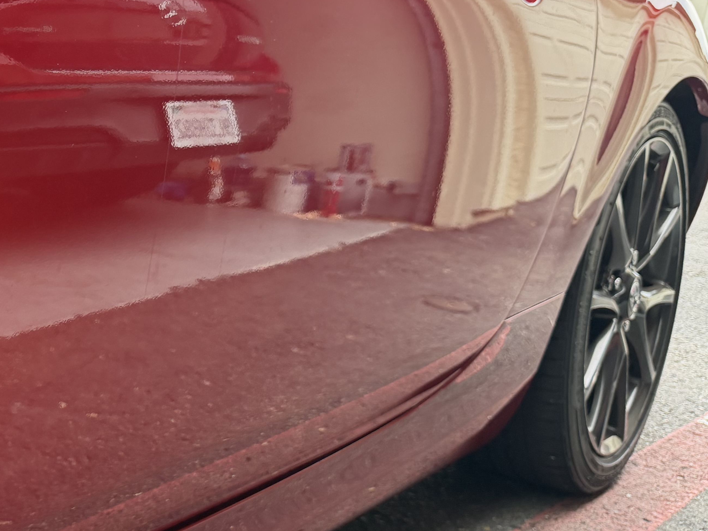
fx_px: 1084
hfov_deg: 32.1
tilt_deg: -11.5
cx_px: -64
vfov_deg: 27.4
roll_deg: -7.7
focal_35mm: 53
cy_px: 176
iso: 200
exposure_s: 1/196
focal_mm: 6.76
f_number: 1.78
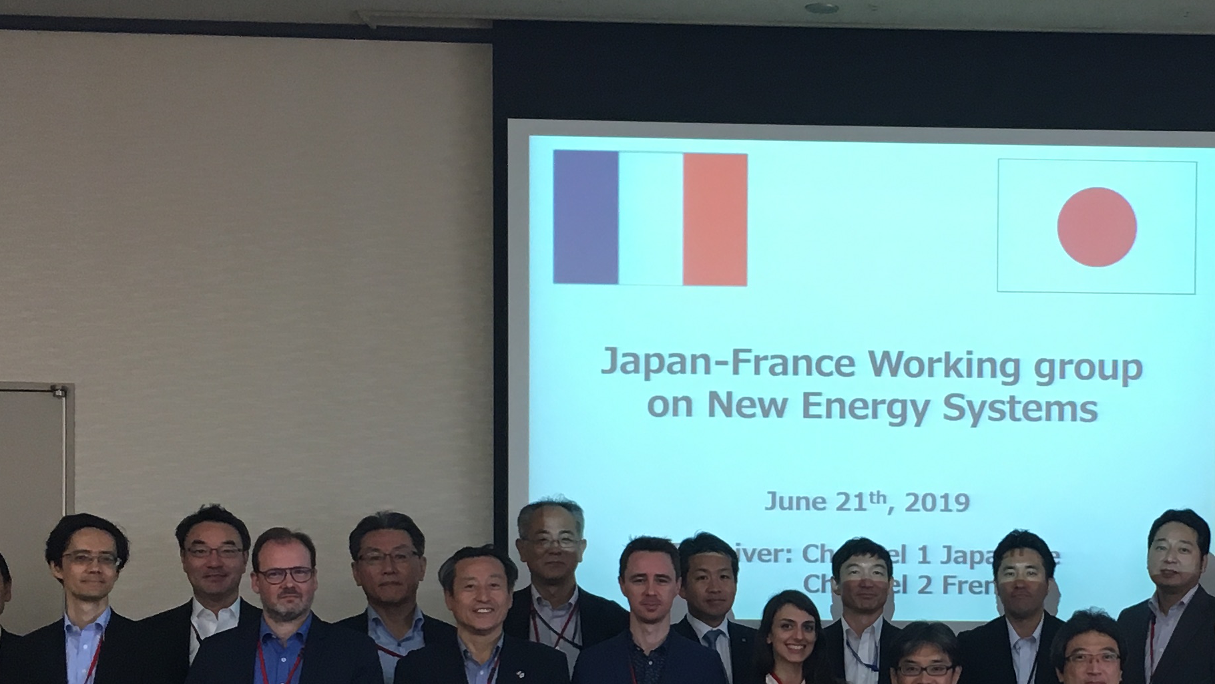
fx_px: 2255
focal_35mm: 70
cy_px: 631
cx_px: 1003
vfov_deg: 17.0
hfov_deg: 29.3
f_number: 2.2
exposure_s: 1/30
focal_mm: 4.15
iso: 32
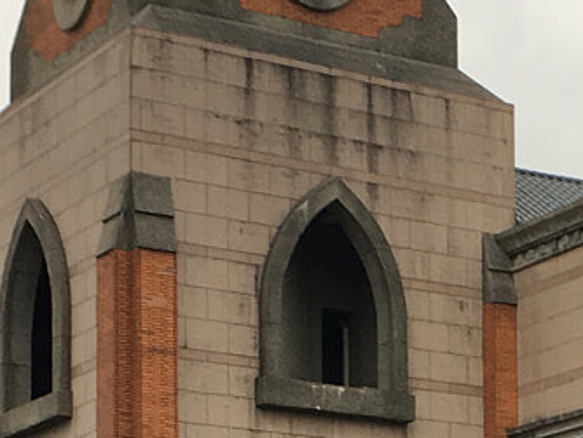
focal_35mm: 139
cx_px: 473
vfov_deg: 10.3
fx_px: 2343
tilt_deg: +5.8
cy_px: 697
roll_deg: +1.2
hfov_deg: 14.1
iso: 25
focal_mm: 4.15
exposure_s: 1/60
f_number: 2.2
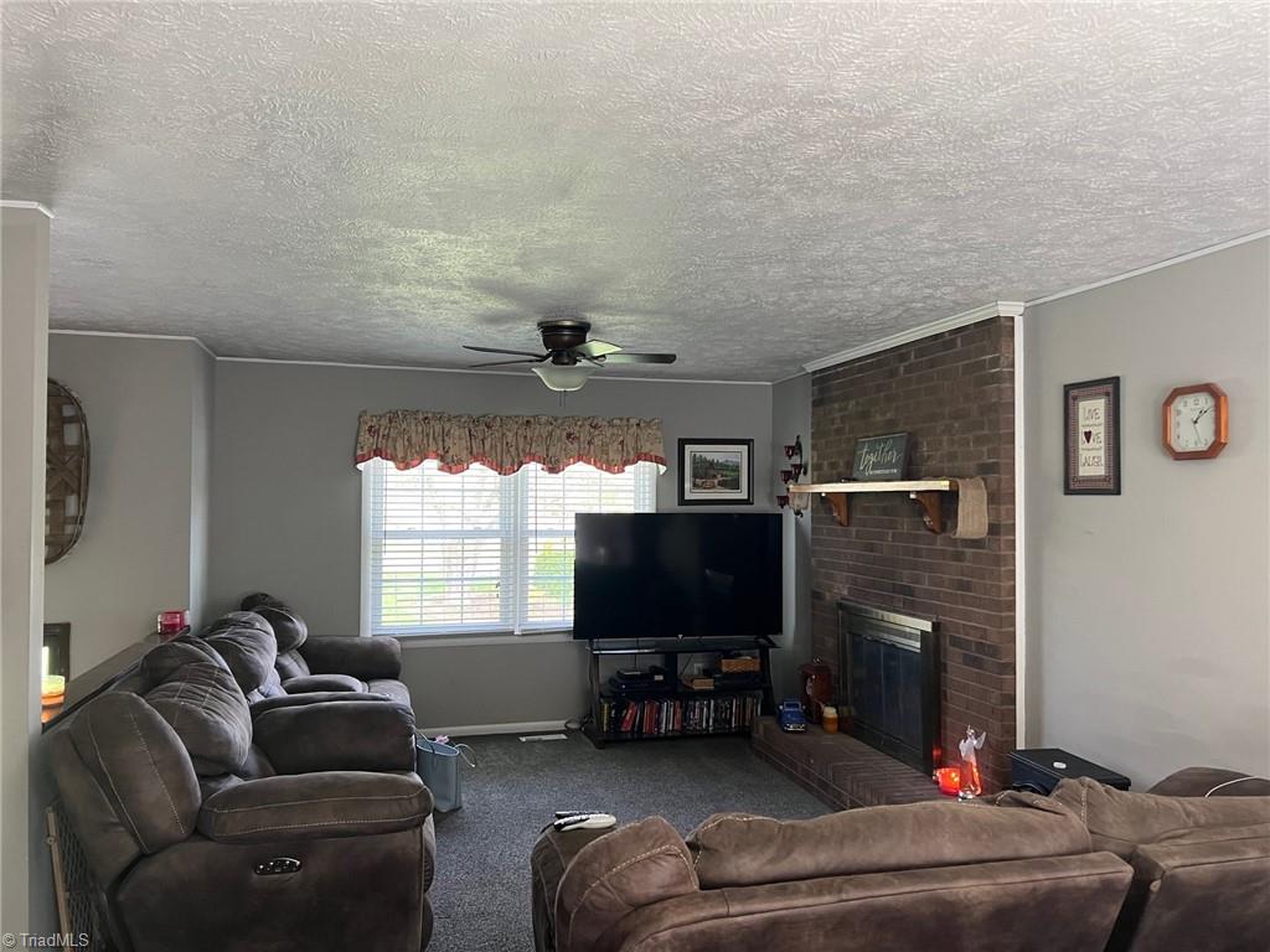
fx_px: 954
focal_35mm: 26
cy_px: 476
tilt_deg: +0.6
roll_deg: -0.2
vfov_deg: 53.1
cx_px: 635
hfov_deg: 67.3
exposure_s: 1/60
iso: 125
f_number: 1.5
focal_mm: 5.7
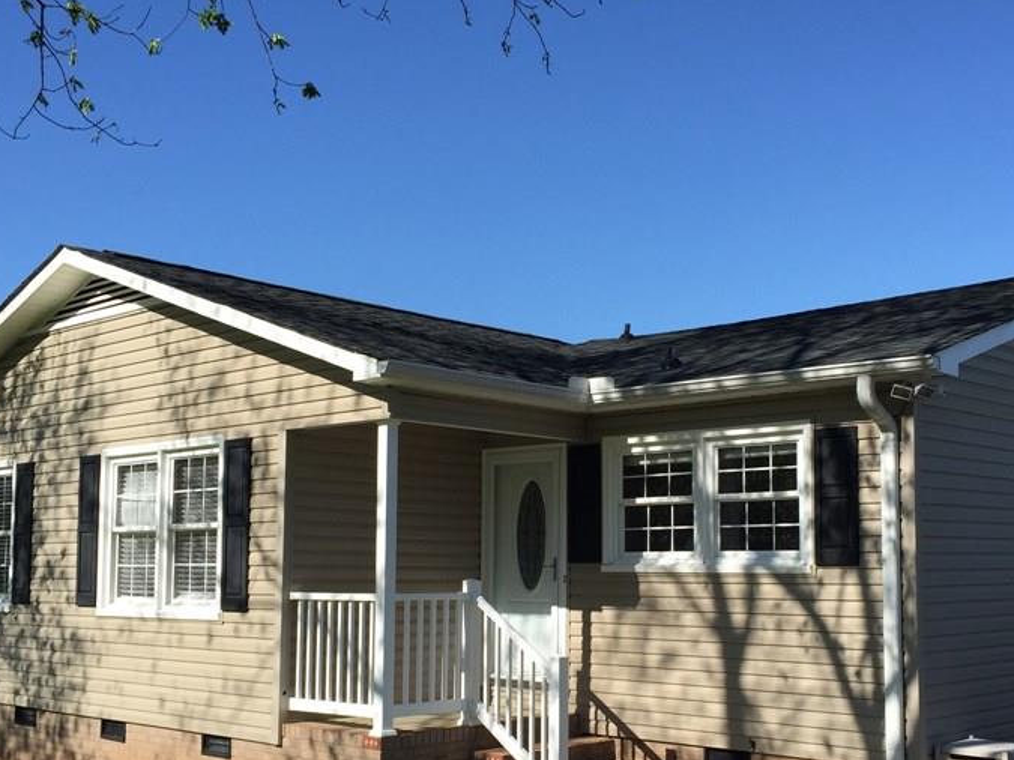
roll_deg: -0.5
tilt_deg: +4.1
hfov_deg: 42.8
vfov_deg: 32.6
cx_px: 583
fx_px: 1289
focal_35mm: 44
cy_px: 502
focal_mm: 4.15
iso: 32
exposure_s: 1/1799
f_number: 2.2
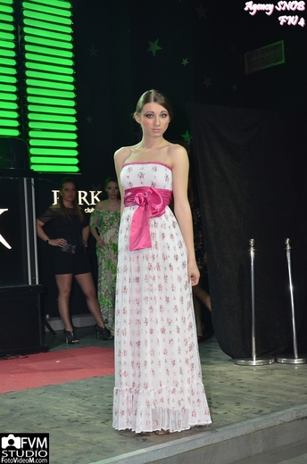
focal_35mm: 52
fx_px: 675
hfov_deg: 25.6
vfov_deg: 37.9
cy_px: 232
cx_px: 154
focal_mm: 35
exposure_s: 1/60
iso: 640
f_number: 6.3
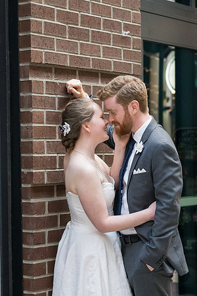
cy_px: 148
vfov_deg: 20.6
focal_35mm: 99
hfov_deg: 13.8
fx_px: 813
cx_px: 98
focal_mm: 66
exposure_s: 1/250
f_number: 4
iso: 3200
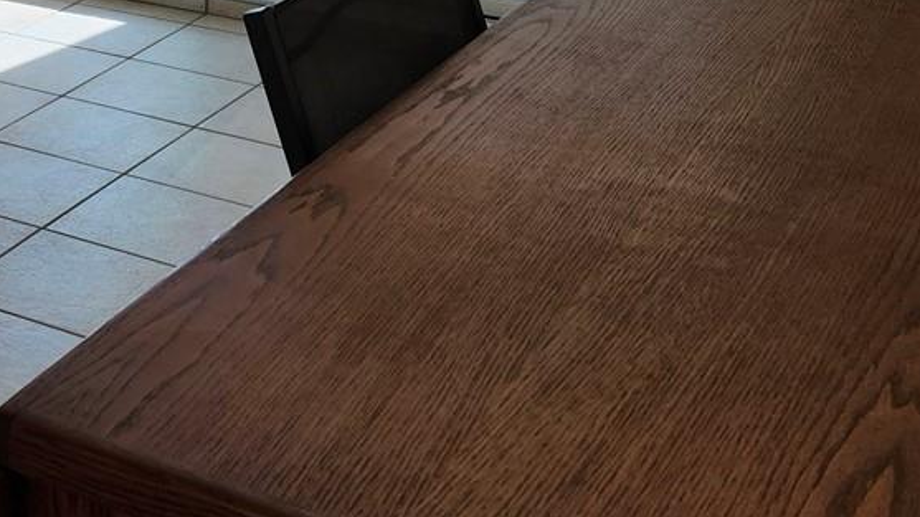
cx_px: -58
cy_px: -154
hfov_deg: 27.2
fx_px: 1756
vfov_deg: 15.9
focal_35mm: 72
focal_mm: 5.54
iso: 64
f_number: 1.8
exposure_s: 1/180
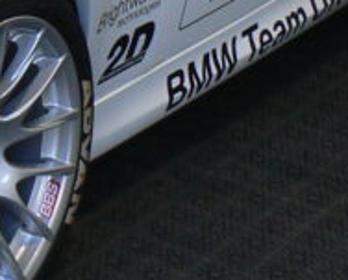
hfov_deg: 9.6
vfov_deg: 7.9
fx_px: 1970
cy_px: -191
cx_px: -276
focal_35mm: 191
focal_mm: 6
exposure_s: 1/60
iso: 80
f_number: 4
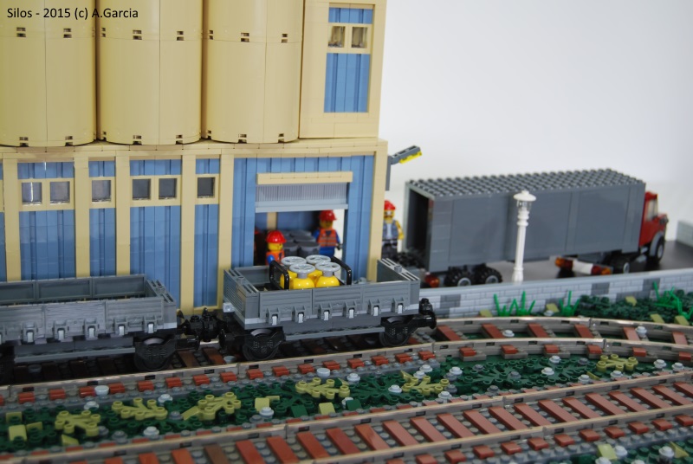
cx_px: 346
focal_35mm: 51
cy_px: 232
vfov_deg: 26.6
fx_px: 983
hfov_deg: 38.8
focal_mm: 34
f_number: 4.5
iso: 100
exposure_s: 1/20
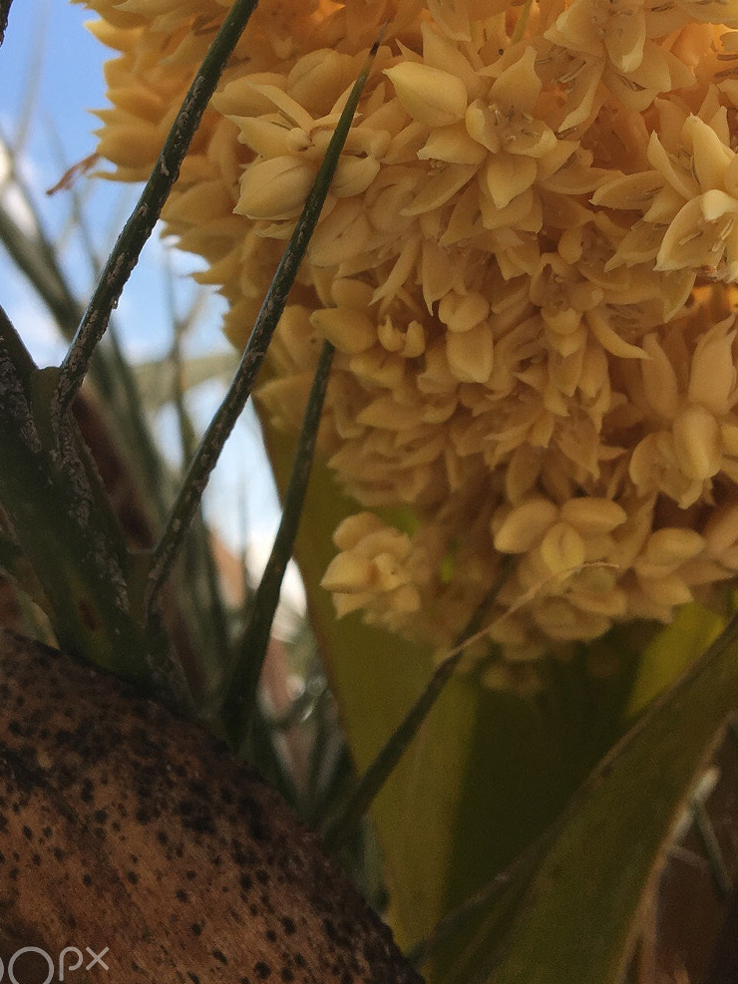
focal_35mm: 47
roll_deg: +6.8
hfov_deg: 30.7
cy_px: 303
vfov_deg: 39.8
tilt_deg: +18.5
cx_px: 460
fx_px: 1336
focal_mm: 4.15
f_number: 2.2
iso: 25
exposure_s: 1/513
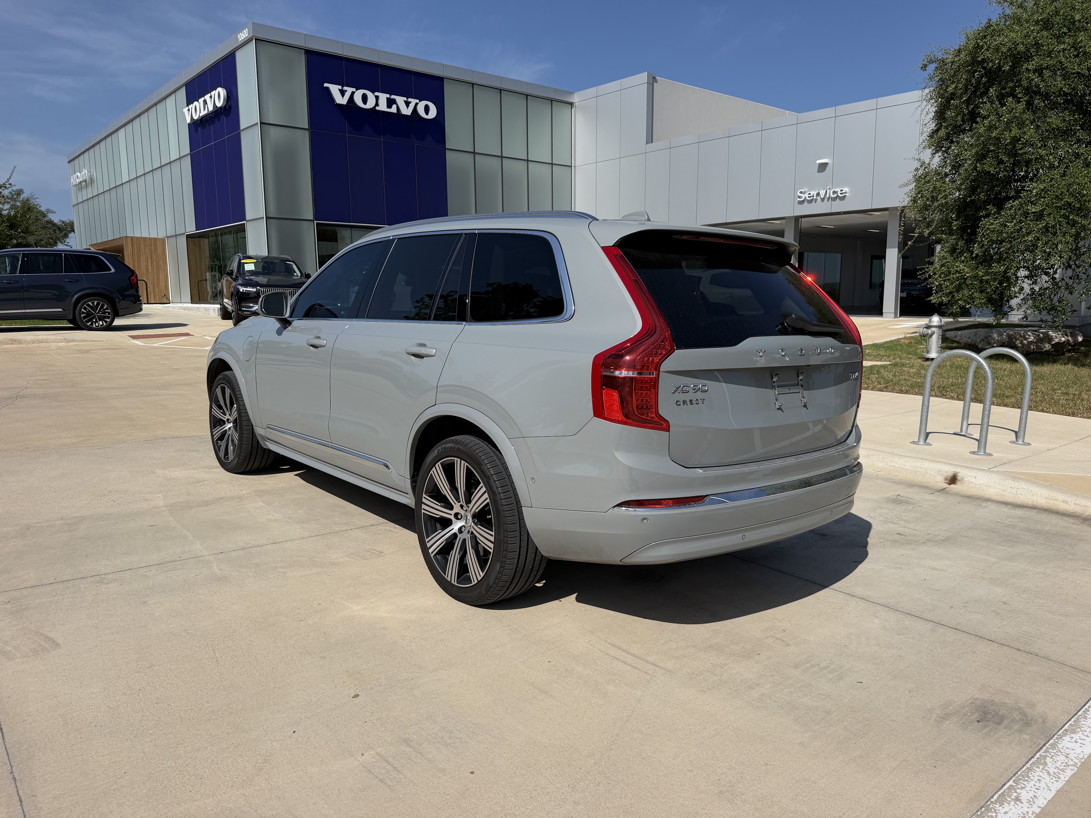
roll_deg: +0.2
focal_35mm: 24
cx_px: 546
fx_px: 756
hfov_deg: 71.6
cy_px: 409
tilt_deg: -8.8
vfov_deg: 56.8
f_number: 1.78
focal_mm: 6.76
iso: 80
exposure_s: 1/8130
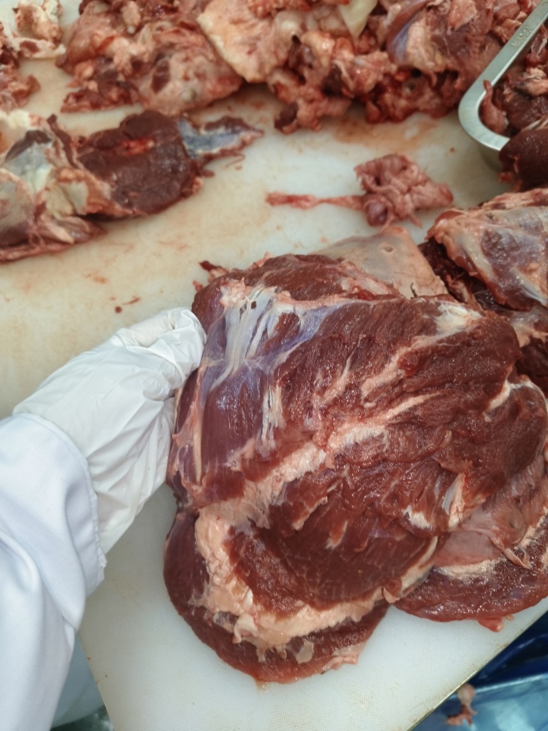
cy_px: 366
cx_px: 274
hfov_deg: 58.9
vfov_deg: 73.9
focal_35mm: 23
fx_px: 486
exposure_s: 1/100
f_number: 1.88
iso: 480
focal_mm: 5.6
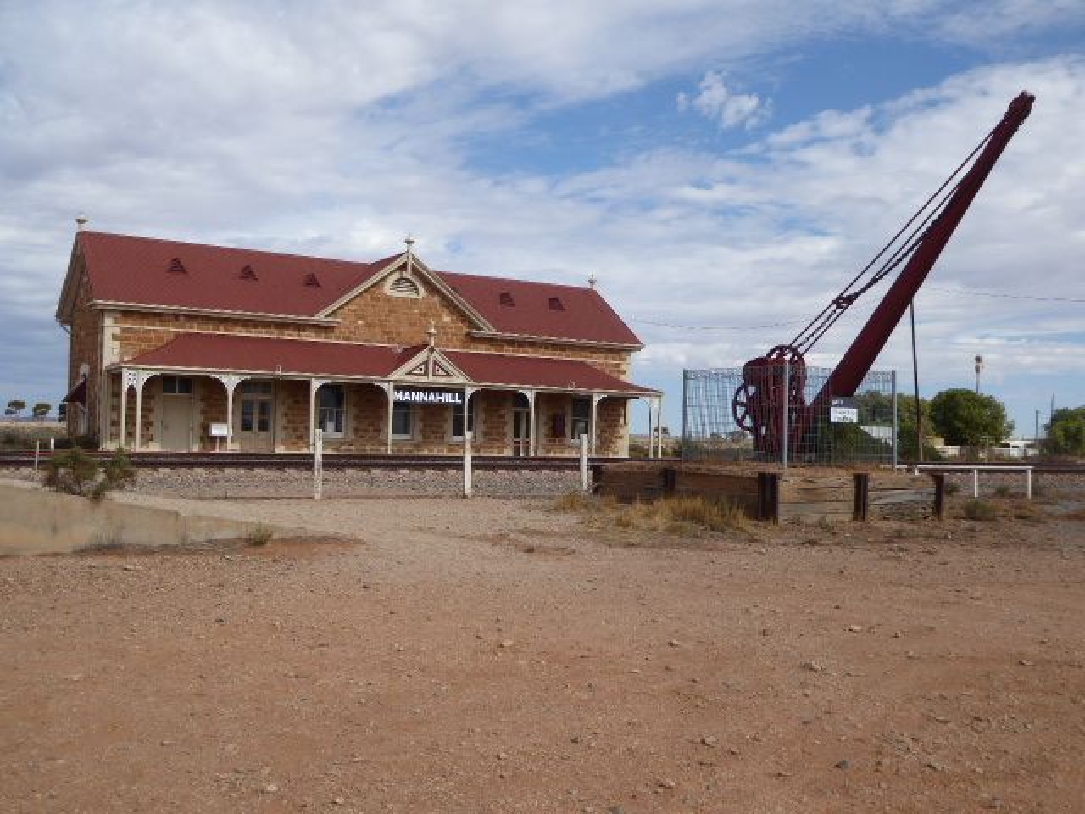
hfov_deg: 51.4
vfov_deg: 39.7
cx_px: 542
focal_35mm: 36
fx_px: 1128
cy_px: 407
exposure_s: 1/1000
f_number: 3.7
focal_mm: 6.3
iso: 80
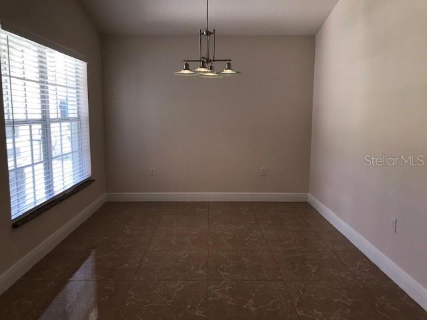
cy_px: 160
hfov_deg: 63.4
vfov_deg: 49.7
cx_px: 214
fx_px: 345
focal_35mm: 28
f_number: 1.8
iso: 20
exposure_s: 1/57
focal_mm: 3.99
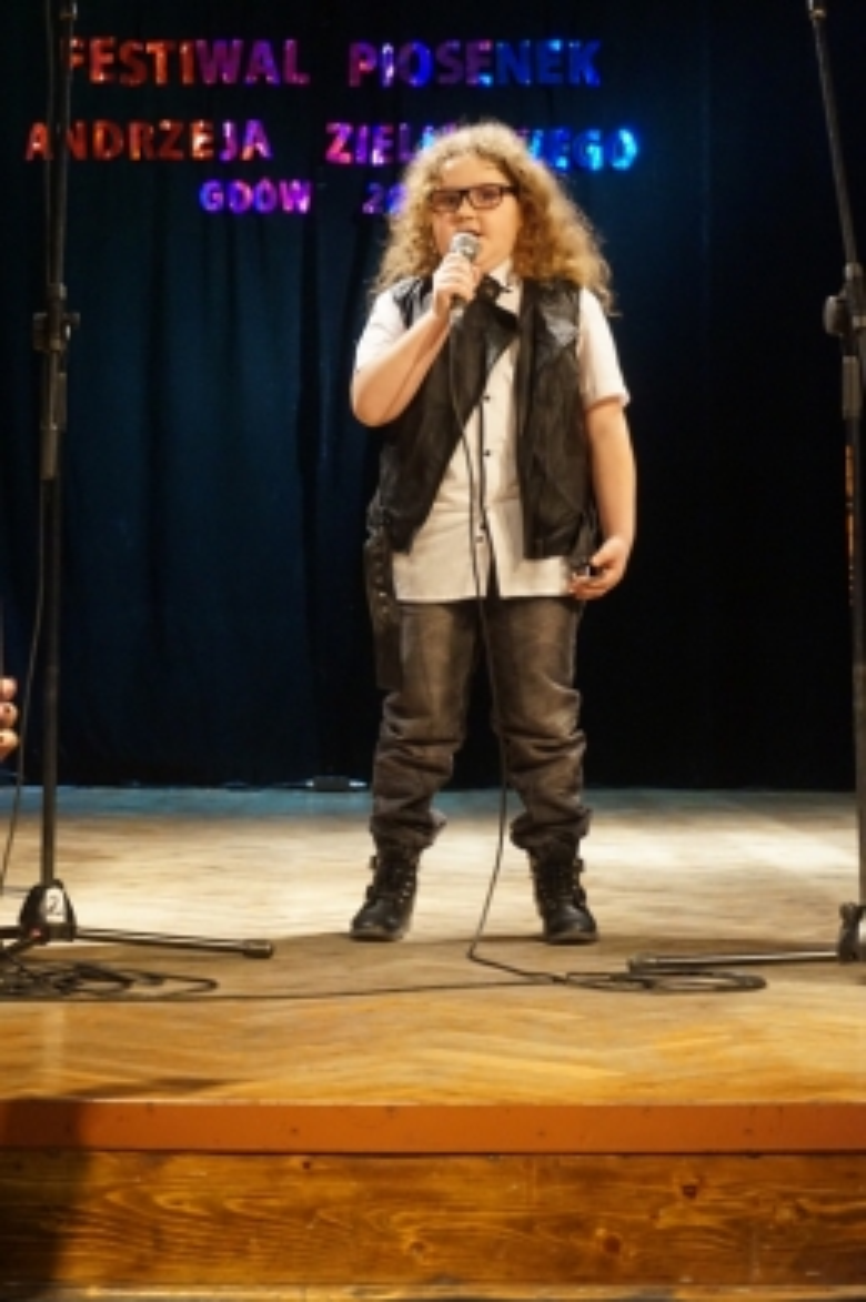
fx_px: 2657
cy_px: 651
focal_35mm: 74
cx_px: 433
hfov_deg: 18.5
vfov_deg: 27.5
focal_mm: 49
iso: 3200
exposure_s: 1/30
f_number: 5.6
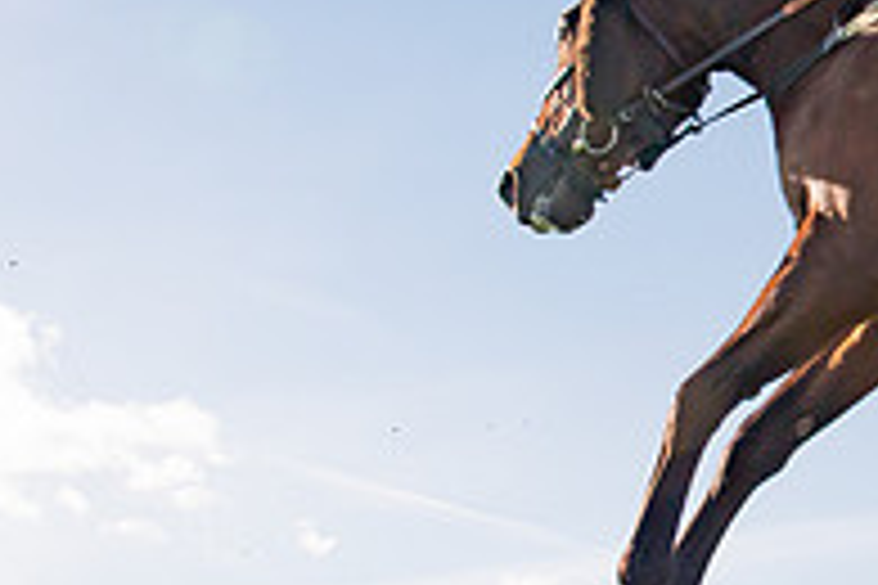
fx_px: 2097
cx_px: 872
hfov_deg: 22.7
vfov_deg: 15.9
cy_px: 233
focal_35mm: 86
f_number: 8
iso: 500
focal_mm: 24
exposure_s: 1/2000
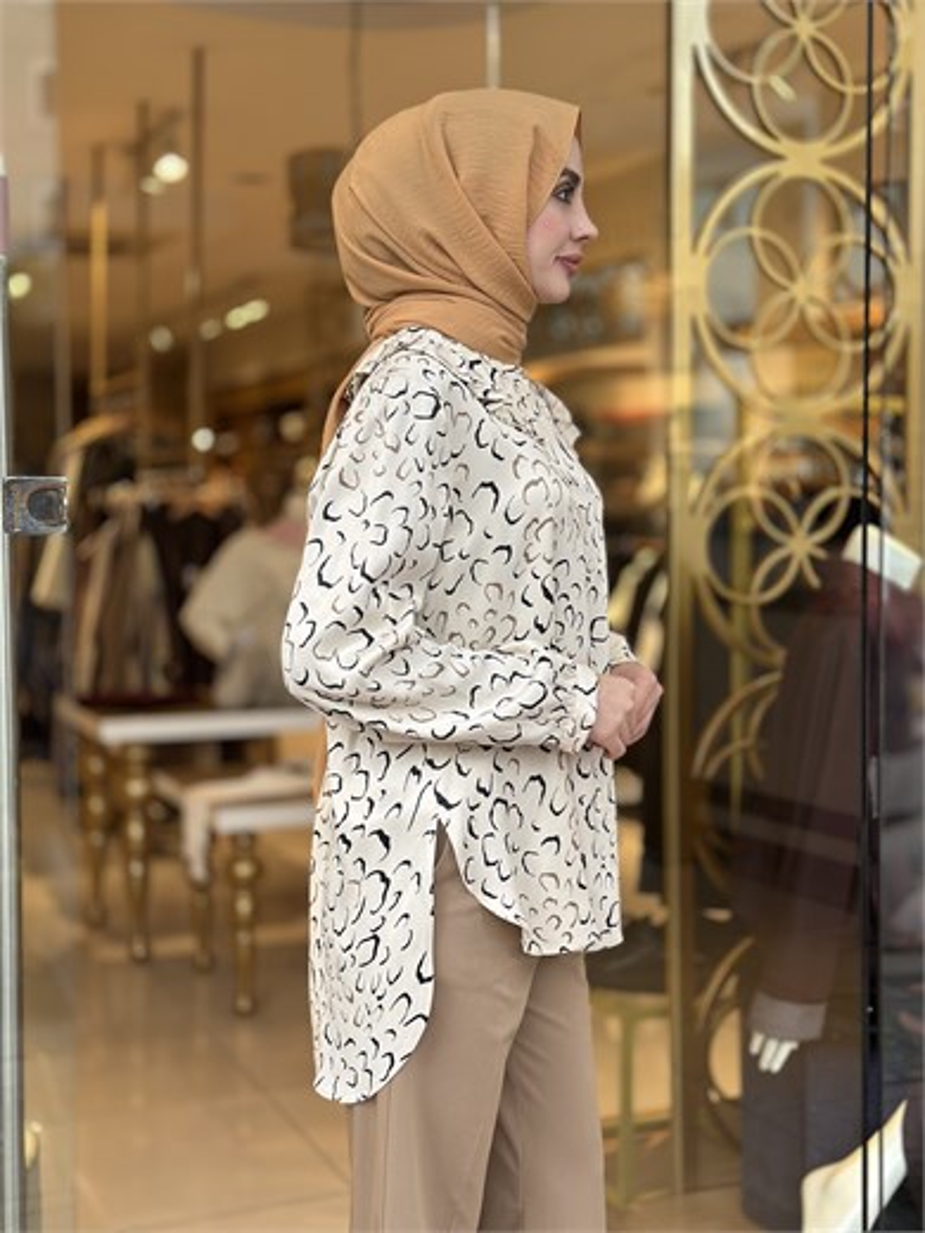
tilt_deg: -2.8
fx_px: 1710
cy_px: 616
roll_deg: -0.6
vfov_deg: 39.7
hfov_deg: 30.3
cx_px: 462
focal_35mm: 48
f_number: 1.78
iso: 100
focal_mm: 6.86
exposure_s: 1/172
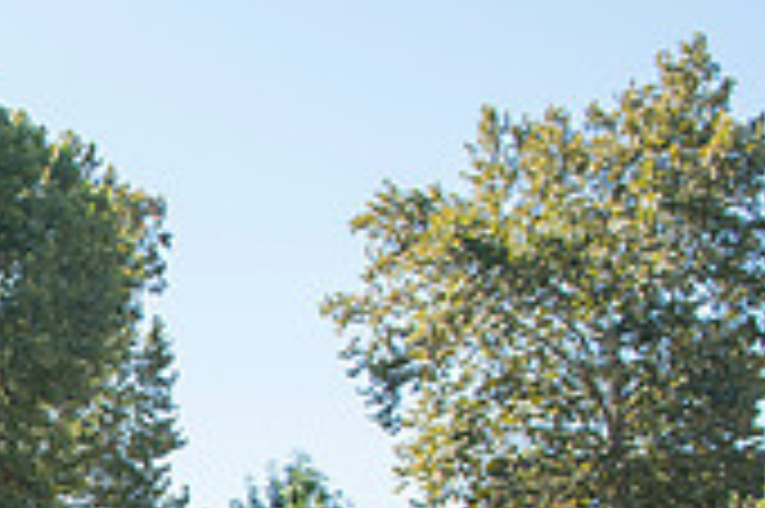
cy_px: 749
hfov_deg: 20.4
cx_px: -454
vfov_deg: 15.4
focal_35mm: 82
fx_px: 1741
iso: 125
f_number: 9
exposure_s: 1/125
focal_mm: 24
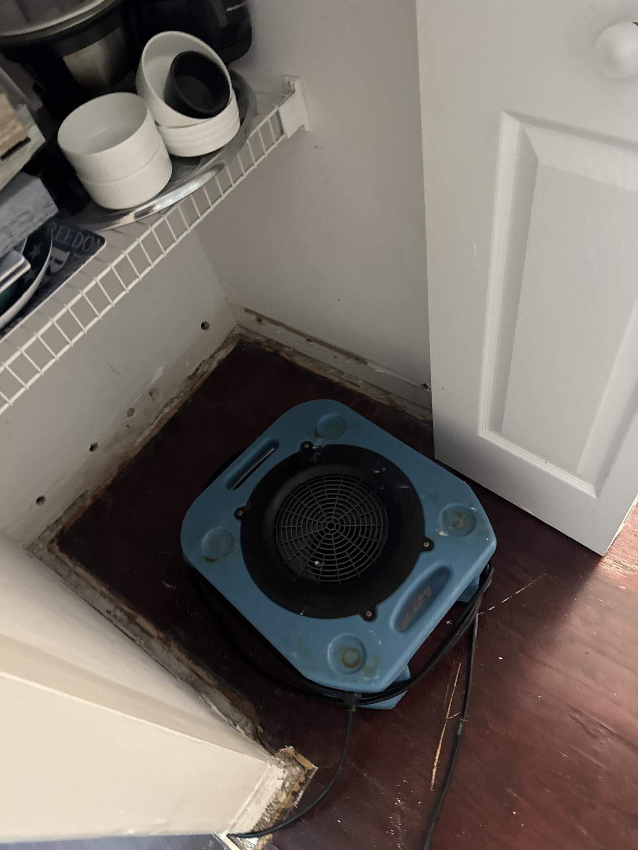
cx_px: 319
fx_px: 590
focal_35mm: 24
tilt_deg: -54.0
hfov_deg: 56.8
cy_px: 425
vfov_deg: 71.6
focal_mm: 6.76
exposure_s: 1/30
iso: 1000
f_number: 1.78
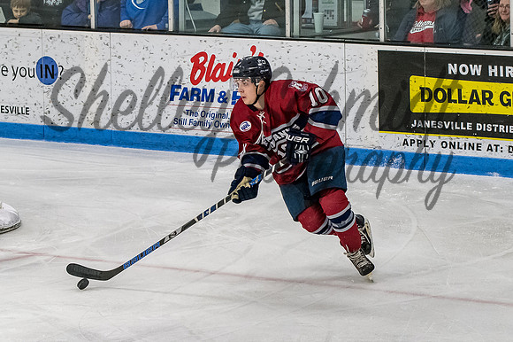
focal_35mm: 187
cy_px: 152
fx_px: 2656
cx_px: 283
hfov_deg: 11.0
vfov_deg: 7.4
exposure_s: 1/800
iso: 3200
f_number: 4
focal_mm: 86
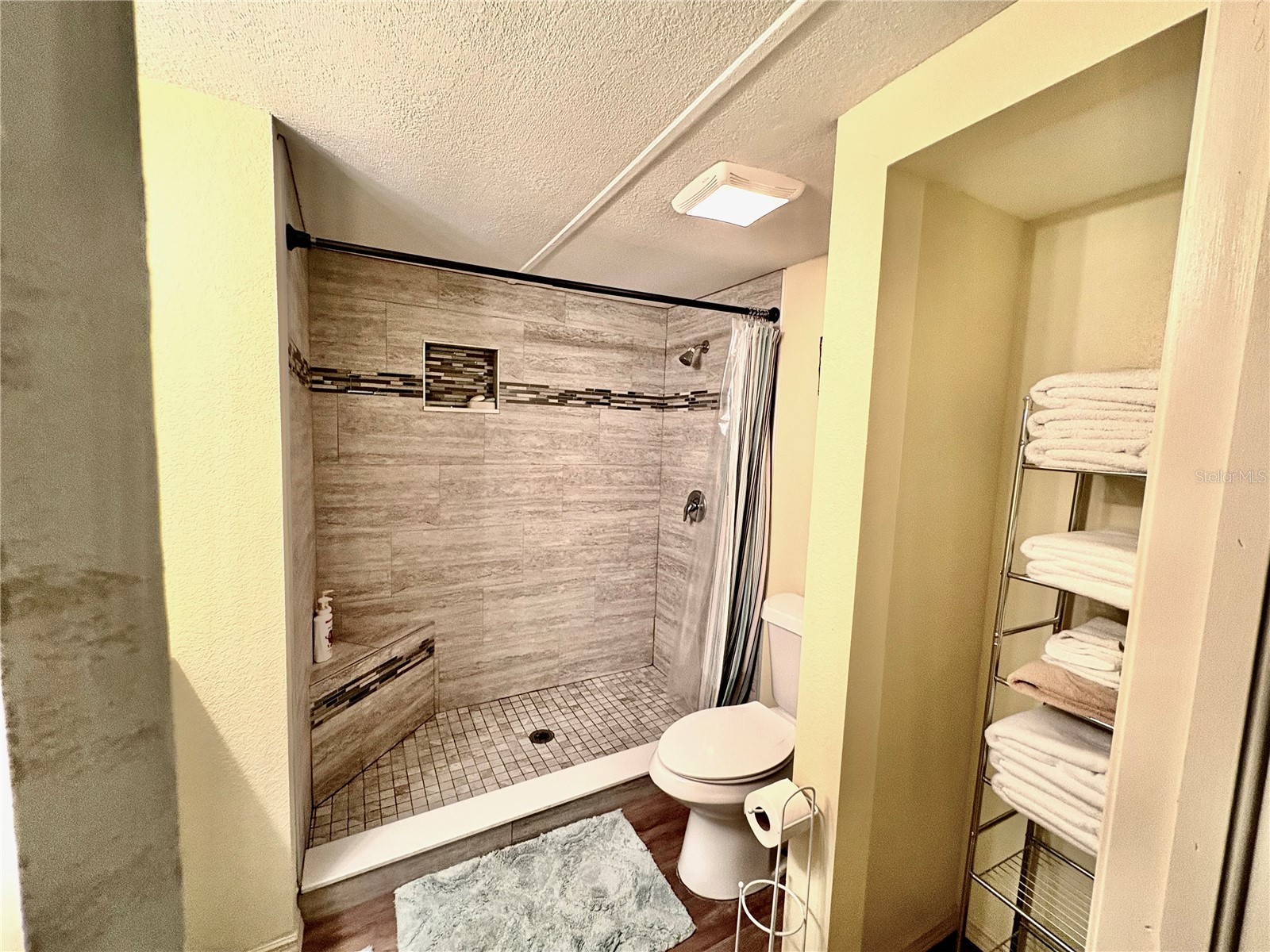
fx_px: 514
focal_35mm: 14
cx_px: 635
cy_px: 476
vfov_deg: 85.7
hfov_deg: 102.1
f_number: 2.2
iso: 320
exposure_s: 1/60
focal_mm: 2.22
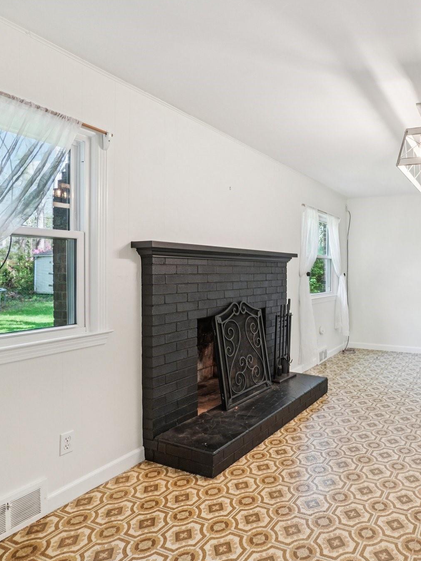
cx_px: 347
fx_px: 357
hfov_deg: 55.9
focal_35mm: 22
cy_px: 282
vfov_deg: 76.4
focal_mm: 10
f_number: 8
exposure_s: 1/25
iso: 400
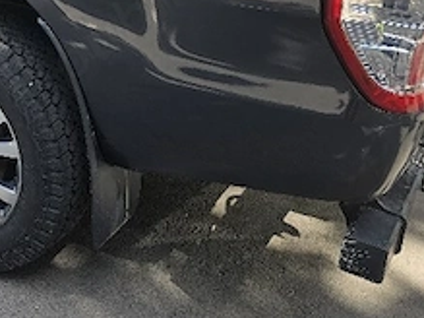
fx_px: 771
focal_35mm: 63
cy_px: -2
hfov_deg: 27.9
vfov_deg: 22.4
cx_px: -46
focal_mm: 6.3
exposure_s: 1/286
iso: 12
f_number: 1.7
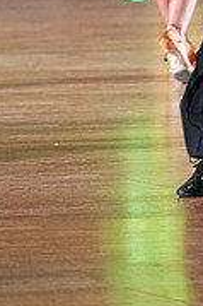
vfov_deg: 3.9
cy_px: -183
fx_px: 4508
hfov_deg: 2.6
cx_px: 296
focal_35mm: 532
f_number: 4.5
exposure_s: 1/400
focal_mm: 164
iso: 8000
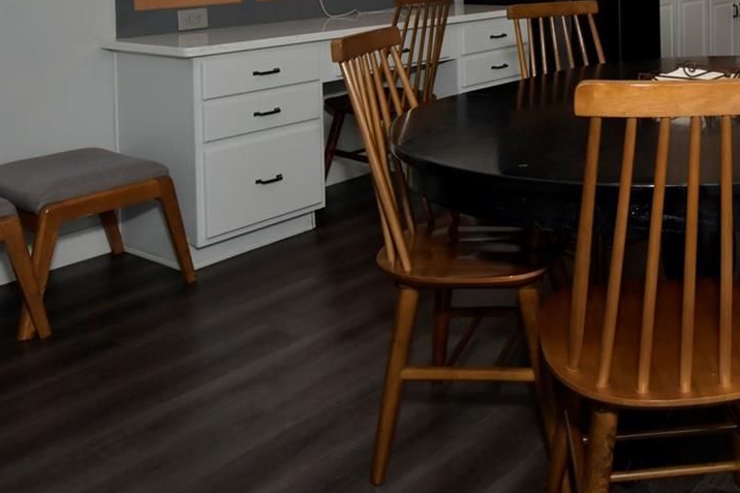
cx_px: 603
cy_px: -42
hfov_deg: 43.1
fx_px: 884
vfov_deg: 28.5
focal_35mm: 43
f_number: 11
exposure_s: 1/160
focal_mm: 19
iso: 1250
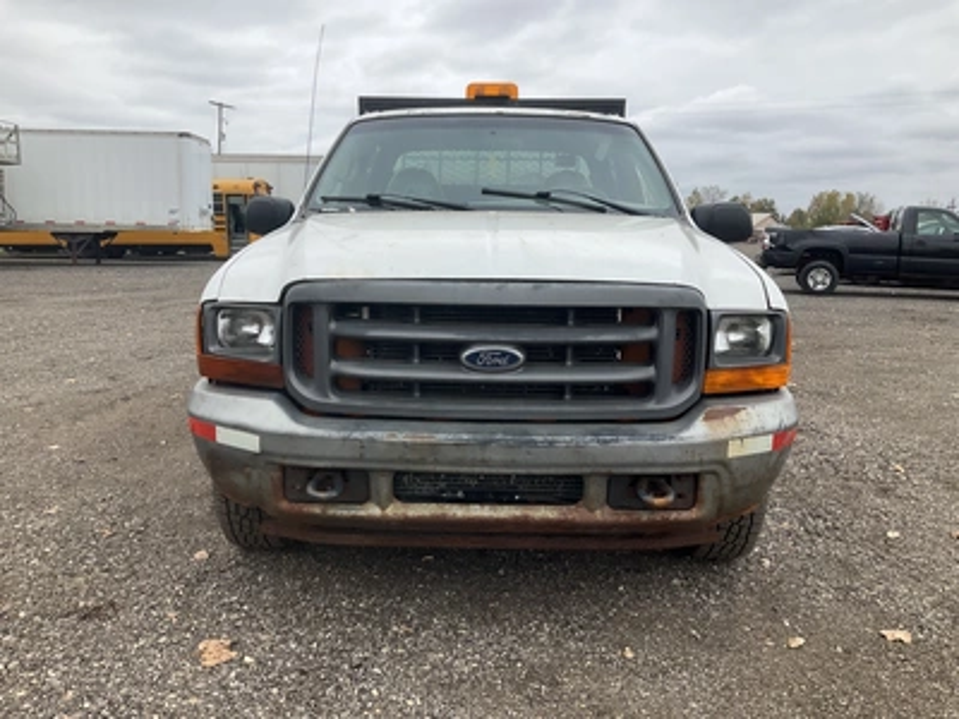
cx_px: 480
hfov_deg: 61.7
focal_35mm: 29
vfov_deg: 48.2
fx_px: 803
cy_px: 360
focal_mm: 3
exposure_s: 1/657
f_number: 1.8
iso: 25
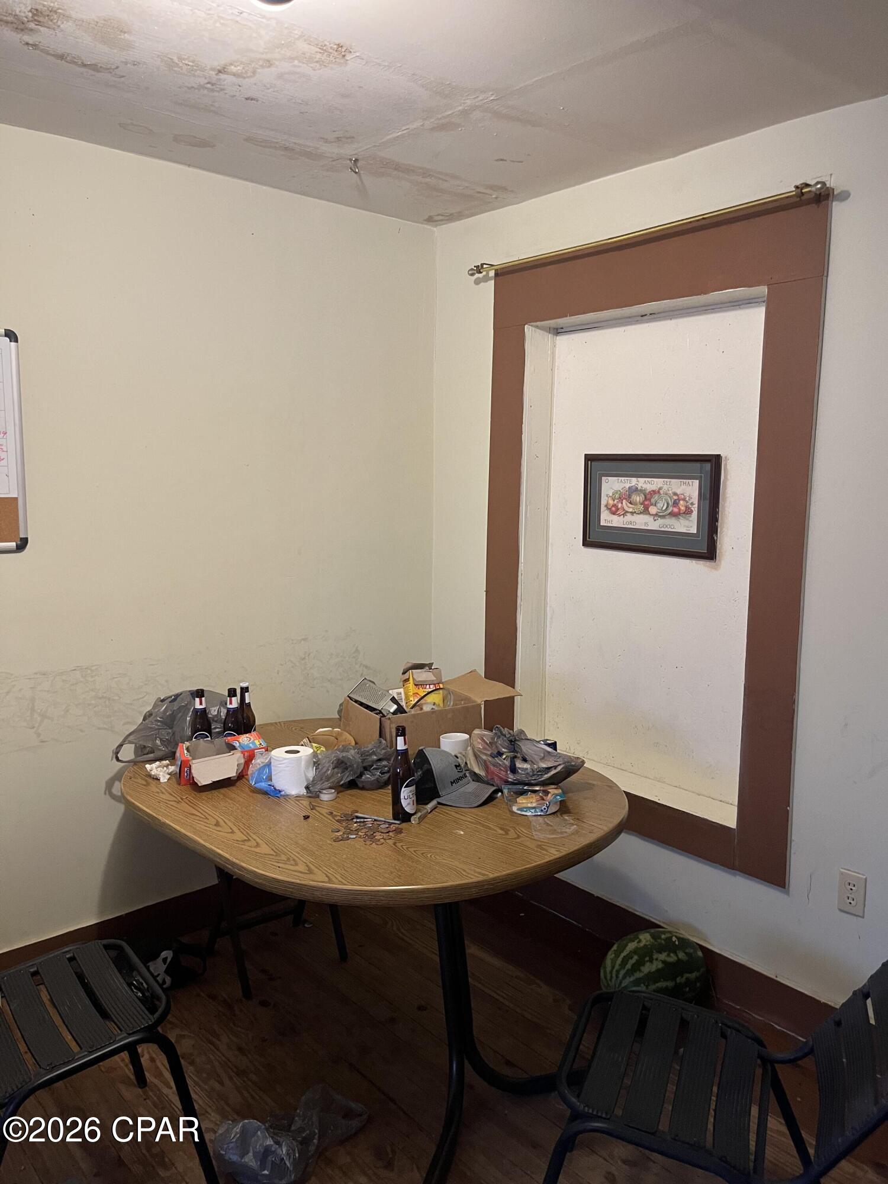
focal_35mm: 26
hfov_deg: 53.1
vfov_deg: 67.3
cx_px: 444
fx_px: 889
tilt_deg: -5.9
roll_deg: +0.4
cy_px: 592
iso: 250
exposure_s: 1/60
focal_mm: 5.1
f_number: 1.6
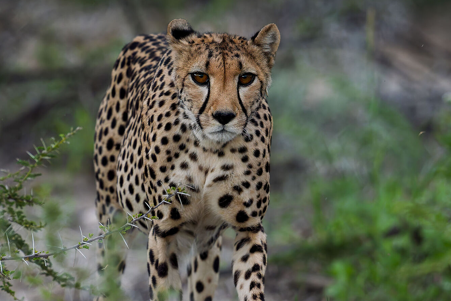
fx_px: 13531
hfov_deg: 1.9
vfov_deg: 1.3
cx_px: 273
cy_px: 258
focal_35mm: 1080
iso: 4000
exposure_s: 1/1250
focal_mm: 600
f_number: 6.3
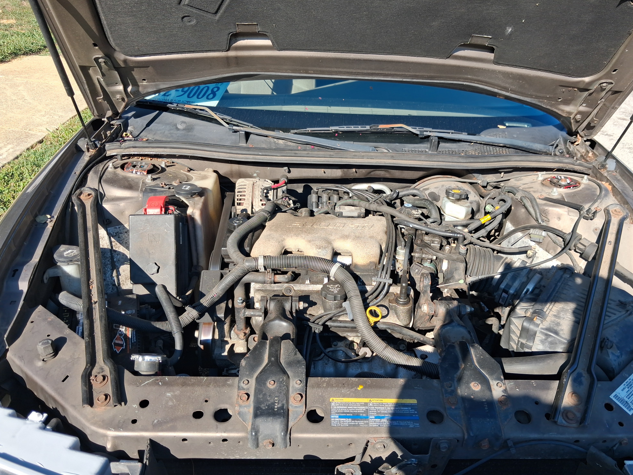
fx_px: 512
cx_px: 327
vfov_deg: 49.7
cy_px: 234
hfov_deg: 63.4
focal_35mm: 28
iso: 25
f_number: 1.8
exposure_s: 1/260
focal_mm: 4
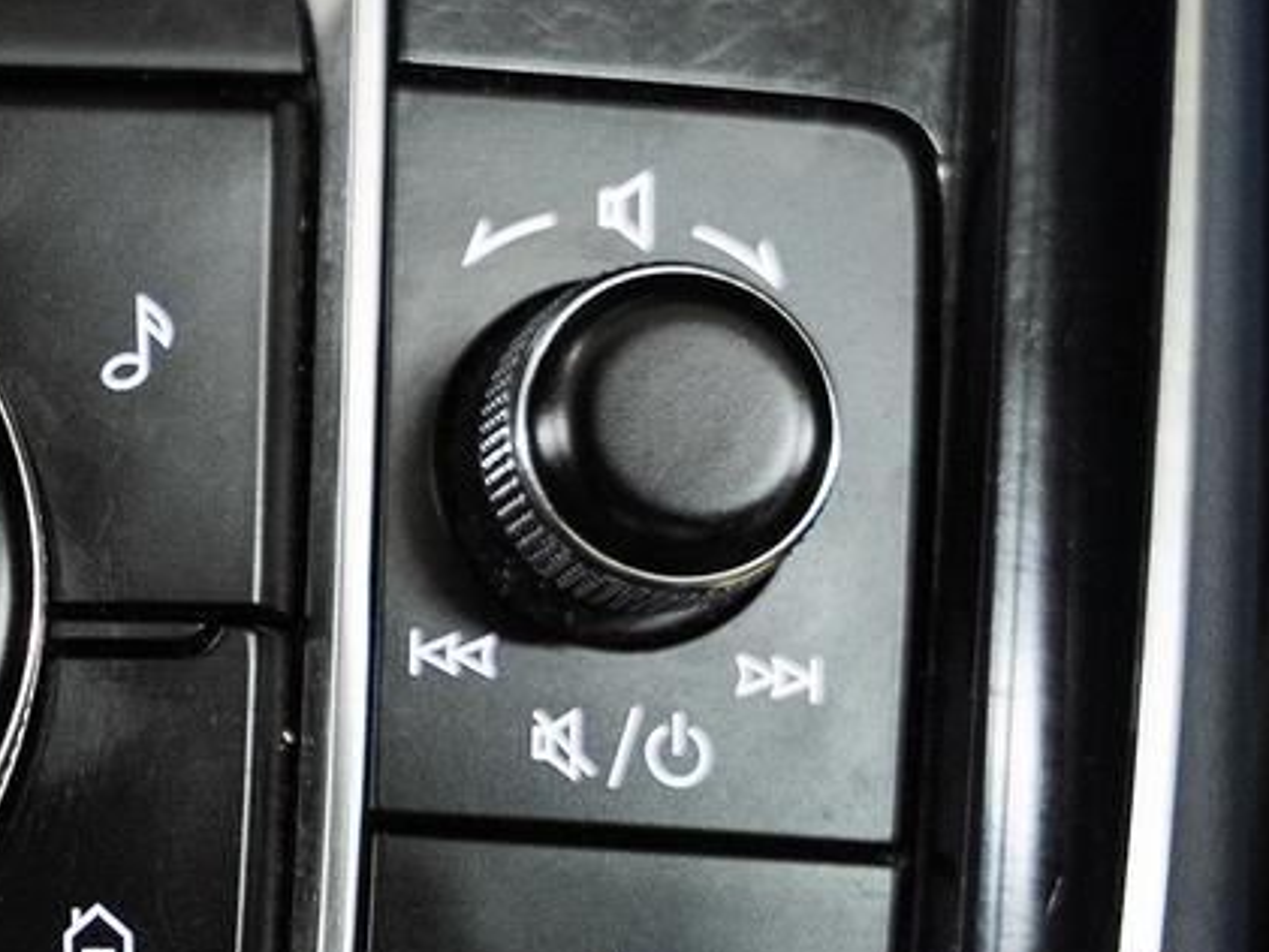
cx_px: -440
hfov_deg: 16.9
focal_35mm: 109
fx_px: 3997
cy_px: 834
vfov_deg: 13.5
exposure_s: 1/40
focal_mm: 30
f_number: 3.5
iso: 1000
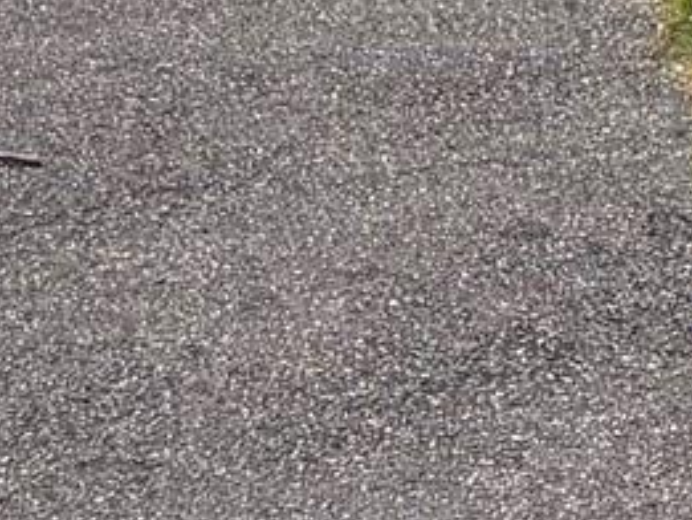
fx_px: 4080
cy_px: -1324
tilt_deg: +4.6
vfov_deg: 6.3
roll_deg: -0.6
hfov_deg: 9.0
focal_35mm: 204
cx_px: 1495
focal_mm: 5.96
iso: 50
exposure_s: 1/4608
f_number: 1.6
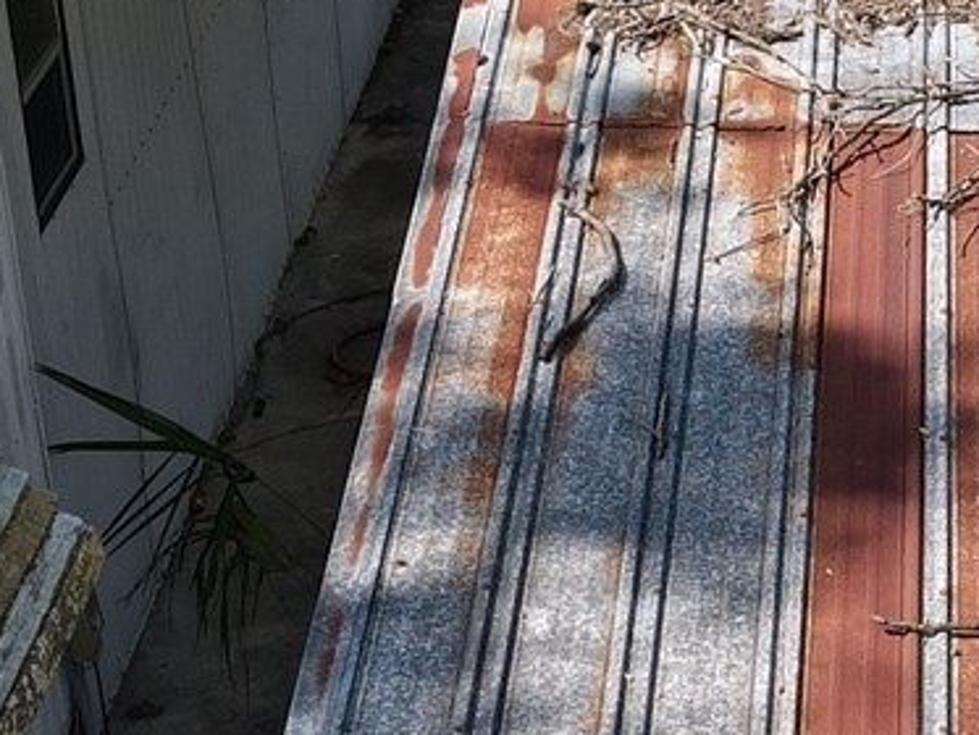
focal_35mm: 103
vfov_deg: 14.4
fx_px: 2914
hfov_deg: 18.6
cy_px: 444
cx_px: 953
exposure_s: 1/320
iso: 100
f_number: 2.8
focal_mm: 4.5
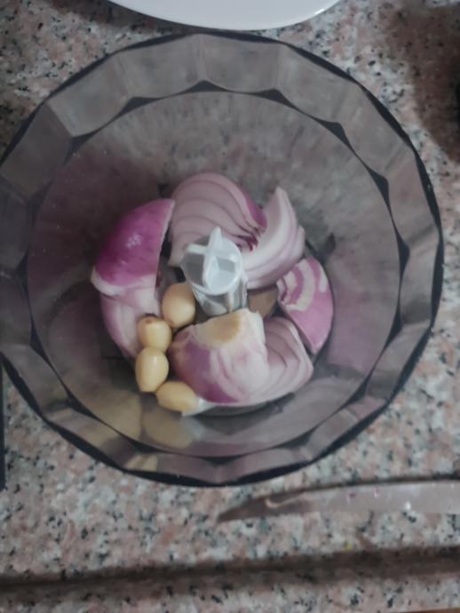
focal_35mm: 26
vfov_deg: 67.3
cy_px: 306
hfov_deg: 53.1
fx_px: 460
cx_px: 230
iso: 250
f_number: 1.5
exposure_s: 1/11
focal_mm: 4.3
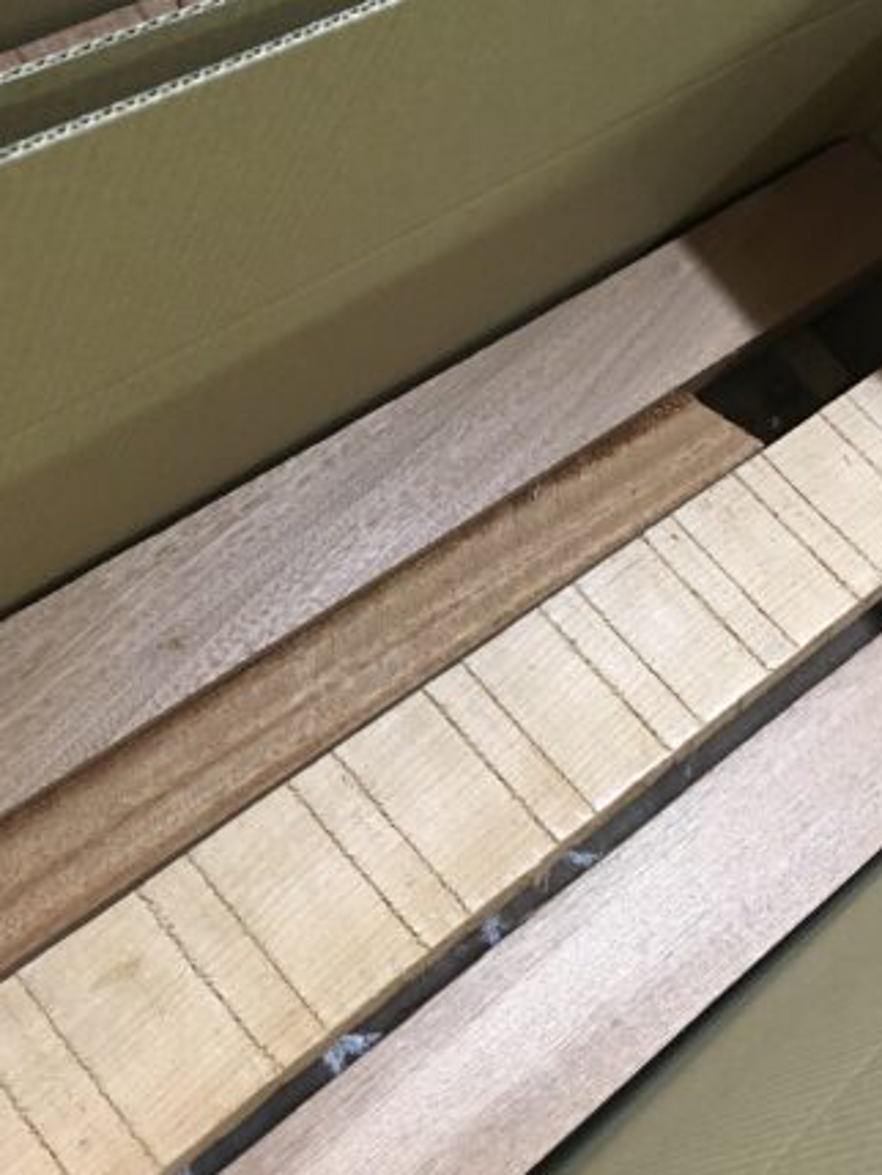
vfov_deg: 51.3
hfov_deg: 39.5
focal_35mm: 36
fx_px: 1222
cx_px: 351
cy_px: 640
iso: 200
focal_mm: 4.15
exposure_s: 1/33
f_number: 2.2
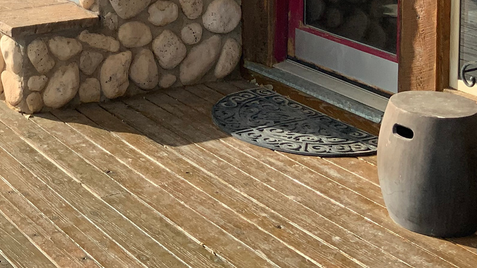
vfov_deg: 13.9
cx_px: 19
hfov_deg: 25.4
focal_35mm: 80
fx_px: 1012
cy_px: -171
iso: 16
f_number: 1.8
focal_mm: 3
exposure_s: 1/1675
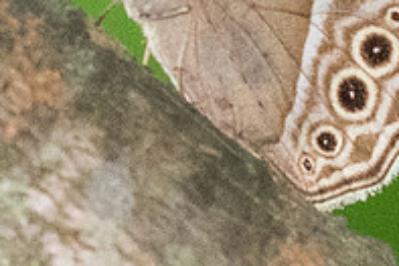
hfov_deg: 0.8
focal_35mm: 2638
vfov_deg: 0.5
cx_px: 290
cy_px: -81
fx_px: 29213
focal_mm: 195
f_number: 5.6
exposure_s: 1/320
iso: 1600
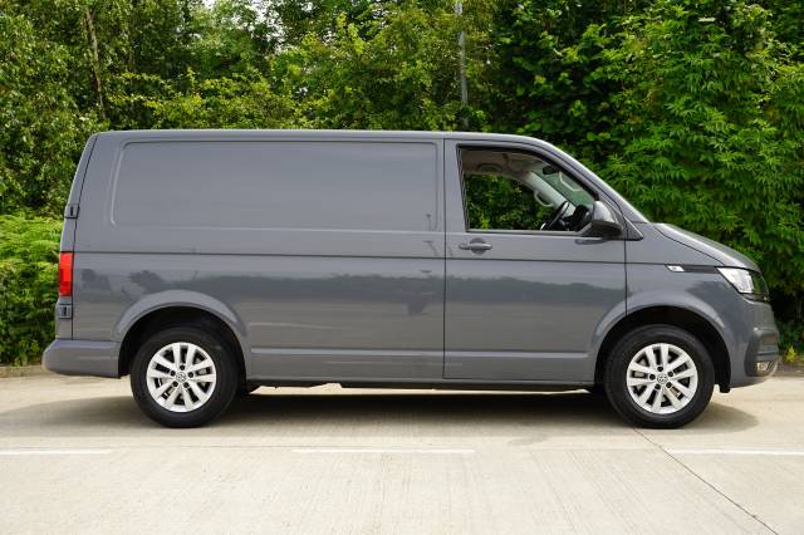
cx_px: 402
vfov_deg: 31.0
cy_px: 268
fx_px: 964
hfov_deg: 45.3
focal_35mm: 43
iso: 100
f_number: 5
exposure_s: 1/125
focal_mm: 43.2
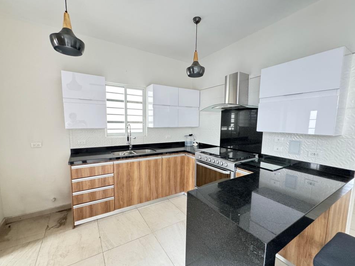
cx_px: 173
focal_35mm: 15
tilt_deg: -5.8
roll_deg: -1.2
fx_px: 154
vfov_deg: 81.7
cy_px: 139
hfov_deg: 98.1
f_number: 2.2
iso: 800
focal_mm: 2.22
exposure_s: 1/60
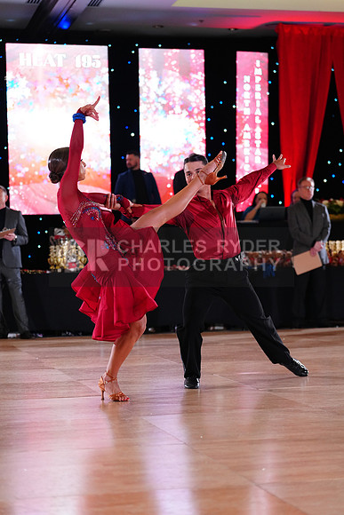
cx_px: 172
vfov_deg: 26.0
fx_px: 1117
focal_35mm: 78
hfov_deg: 17.5
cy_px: 258
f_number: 2.8
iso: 2500
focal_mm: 78
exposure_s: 1/400
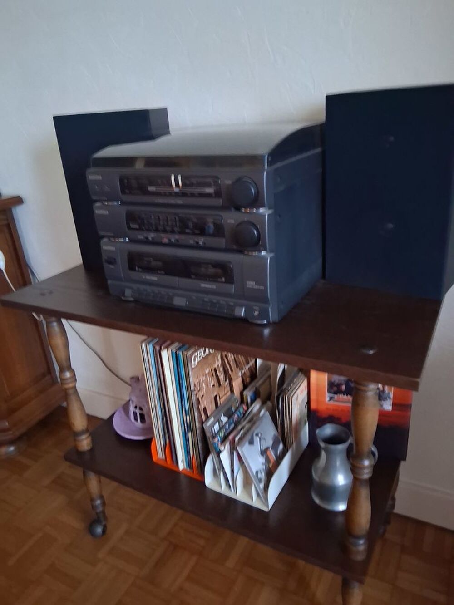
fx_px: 455
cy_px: 302
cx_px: 227
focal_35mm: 26
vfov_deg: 67.3
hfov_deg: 53.1
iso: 1000
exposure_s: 1/13
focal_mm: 3.98
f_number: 1.8
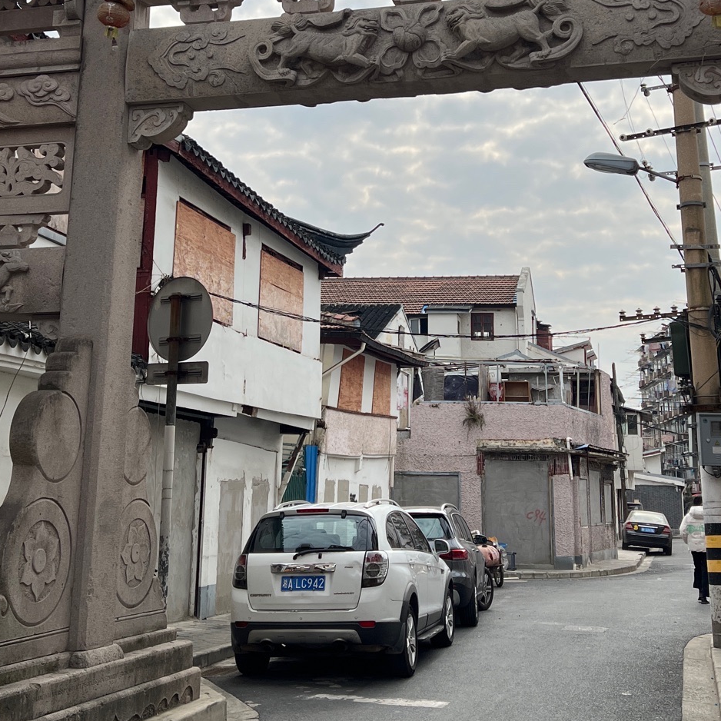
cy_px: 218
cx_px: 380
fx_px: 1155
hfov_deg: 34.7
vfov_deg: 34.2
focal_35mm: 49
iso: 50
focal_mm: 5.7
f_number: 1.5
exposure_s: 1/5076
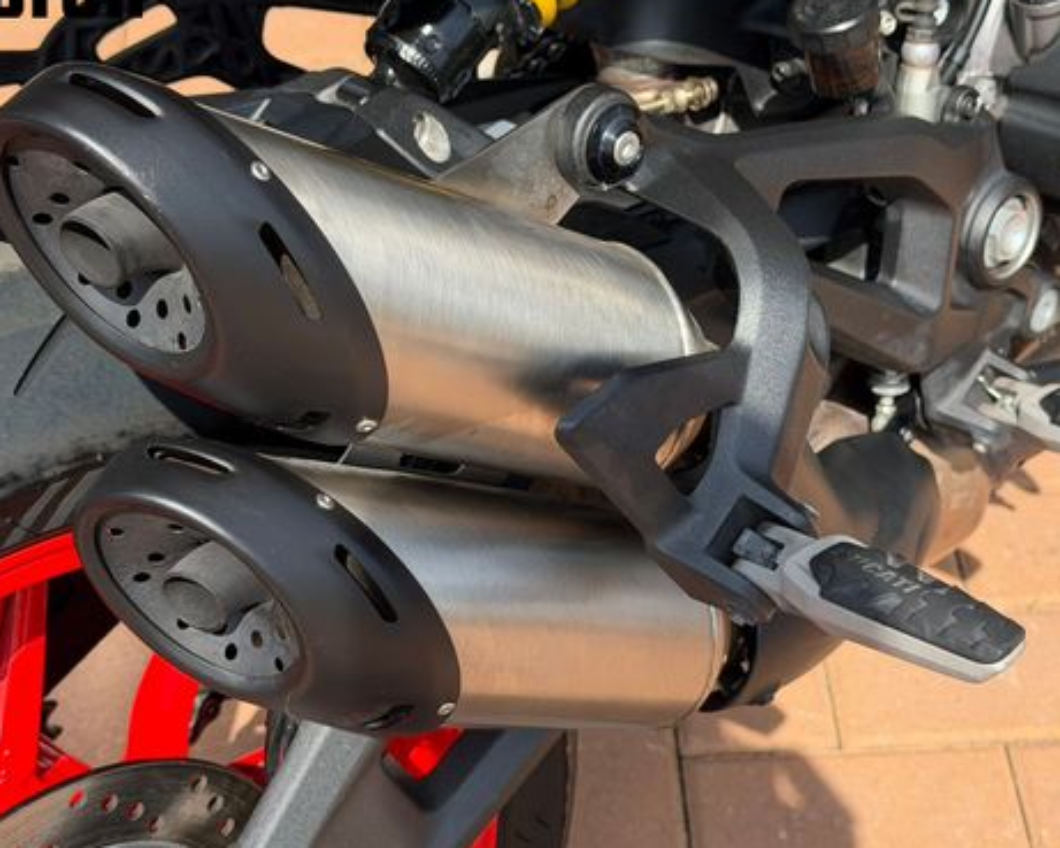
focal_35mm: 65
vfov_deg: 23.5
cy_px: 416
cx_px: 584
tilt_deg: -46.3
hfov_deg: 29.1
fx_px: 2040
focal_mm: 6.76
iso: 80
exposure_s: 1/2273
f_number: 1.78
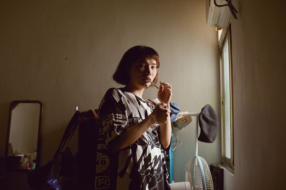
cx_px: 143
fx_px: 278
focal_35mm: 35
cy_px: 95
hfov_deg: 54.4
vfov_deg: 37.9
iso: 640
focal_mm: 35
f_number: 3.2
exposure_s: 1/80
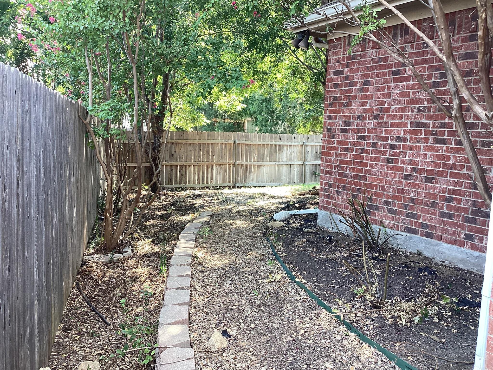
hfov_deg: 58.4
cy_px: 185
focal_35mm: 31
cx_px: 246
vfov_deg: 45.4
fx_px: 442
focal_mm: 3.3
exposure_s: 1/120
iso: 50
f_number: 2.4
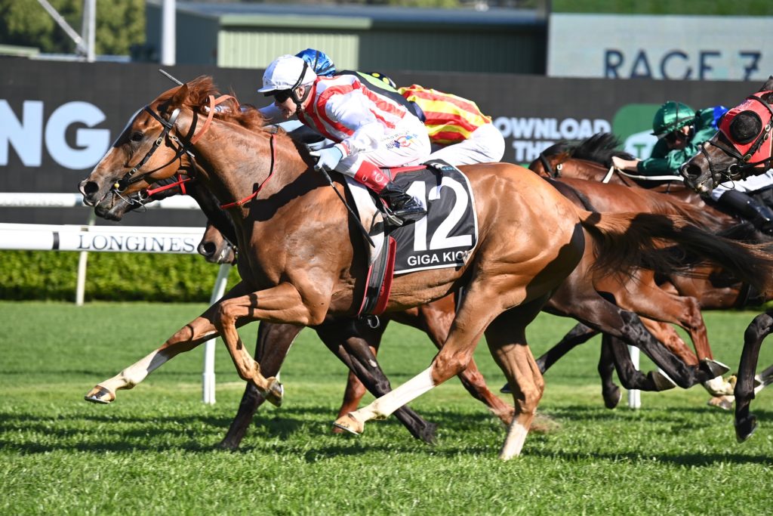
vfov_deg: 6.0
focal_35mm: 230
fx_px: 4939
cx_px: 386
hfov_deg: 8.9
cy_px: 258
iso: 500
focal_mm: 230
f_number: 5.3
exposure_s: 1/1600
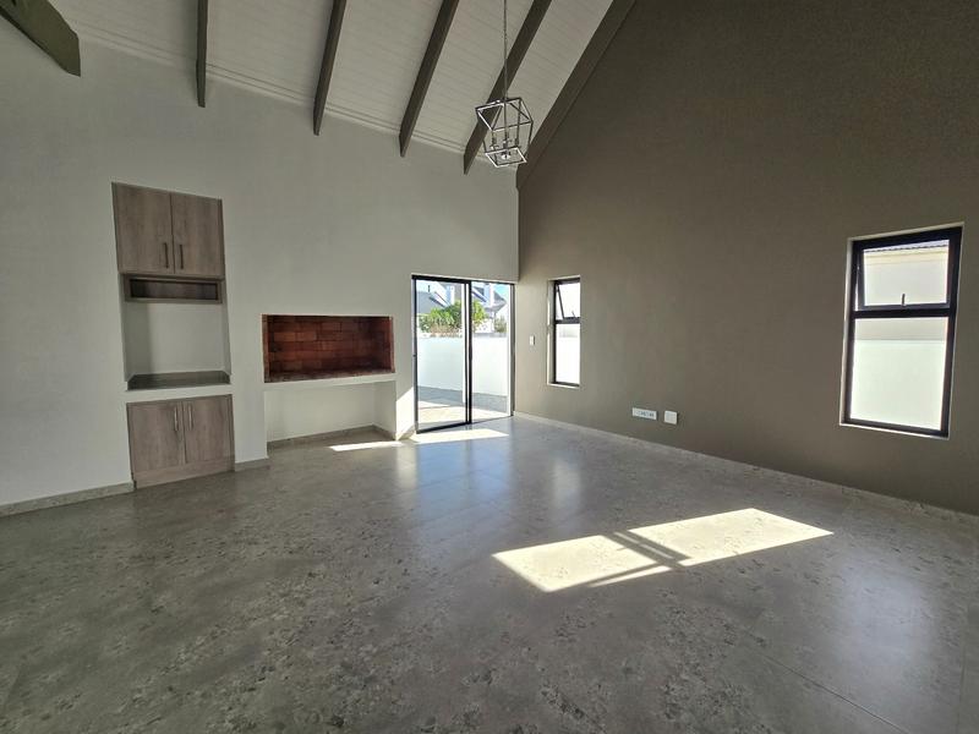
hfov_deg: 106.2
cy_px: 367
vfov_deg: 89.9
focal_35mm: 13
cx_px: 490
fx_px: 368
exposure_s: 1/556
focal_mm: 2.2
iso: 50
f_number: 2.2
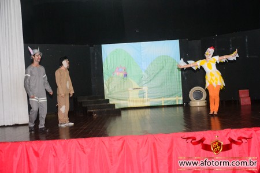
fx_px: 336
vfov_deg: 28.9
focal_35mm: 46
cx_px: 130
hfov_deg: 42.3
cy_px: 86
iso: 3200
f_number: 4
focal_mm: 31
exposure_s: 1/60
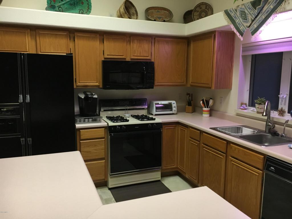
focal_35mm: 29
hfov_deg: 61.7
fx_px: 245
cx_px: 146
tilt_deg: -8.4
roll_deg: -0.1
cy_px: 110
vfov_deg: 48.2
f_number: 2.2
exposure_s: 1/24
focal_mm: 4.15
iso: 200
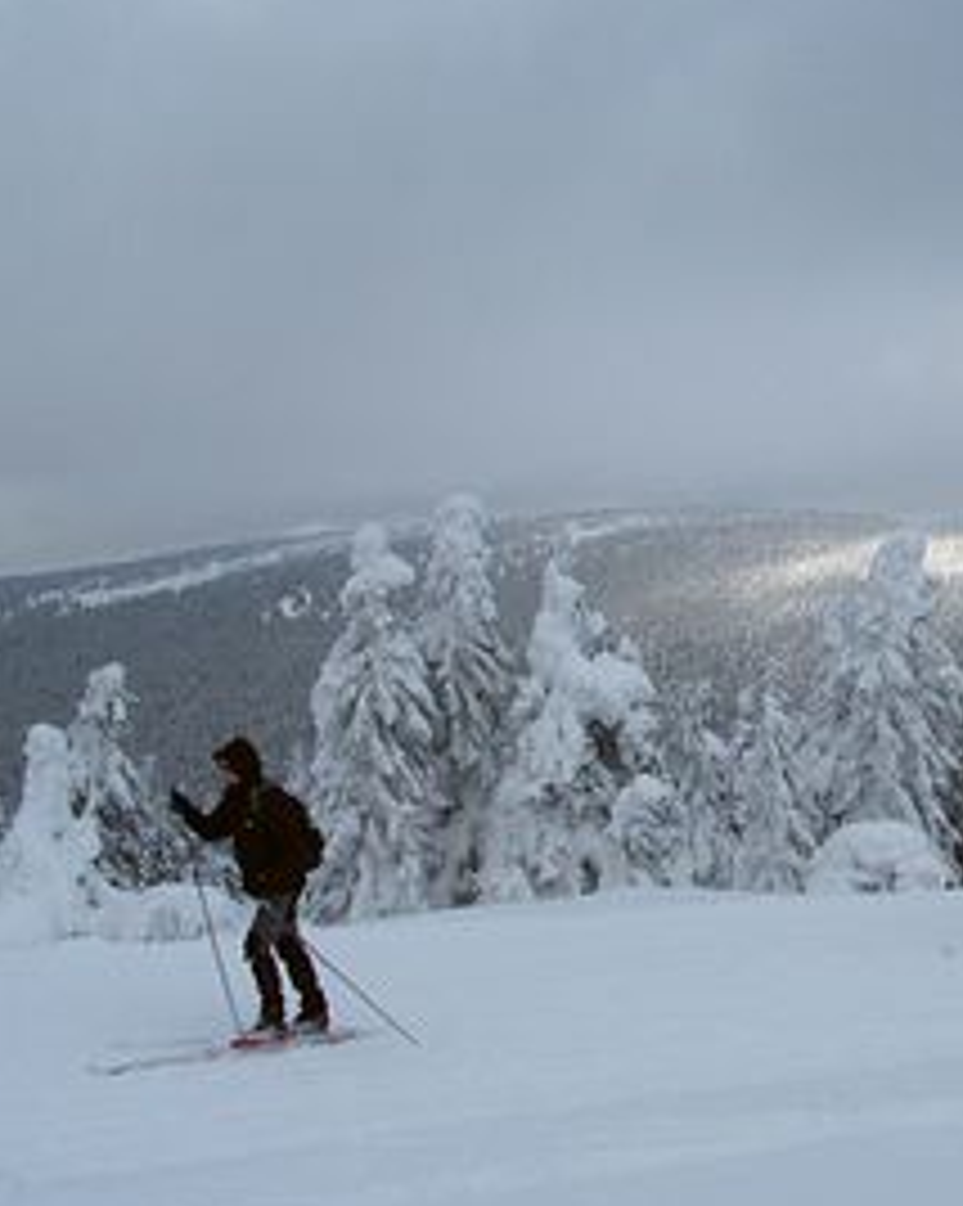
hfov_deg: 25.3
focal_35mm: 59
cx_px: 792
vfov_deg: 32.0
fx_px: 2104
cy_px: 655
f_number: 4.8
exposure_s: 1/1250
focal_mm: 6
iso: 100
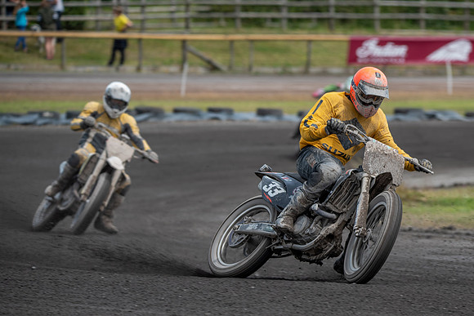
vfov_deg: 3.3
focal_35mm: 411
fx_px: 5416
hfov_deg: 5.0
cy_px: 214
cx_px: 358
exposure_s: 1/400
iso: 200
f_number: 5.6
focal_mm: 260
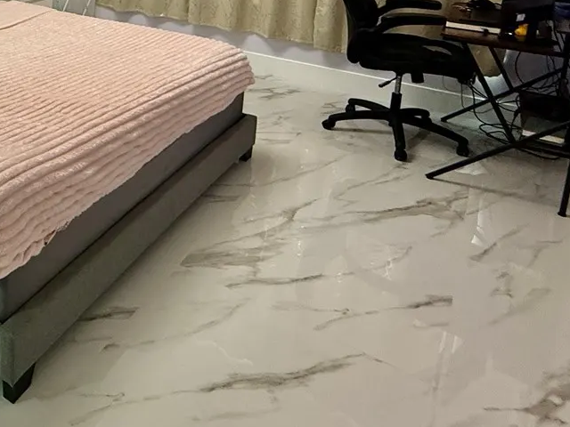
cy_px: -16
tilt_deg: -9.5
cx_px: 20
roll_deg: -1.4
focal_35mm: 35
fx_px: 576
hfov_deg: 45.7
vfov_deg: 36.0
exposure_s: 1/99
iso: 320
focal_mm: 2.22
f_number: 2.2
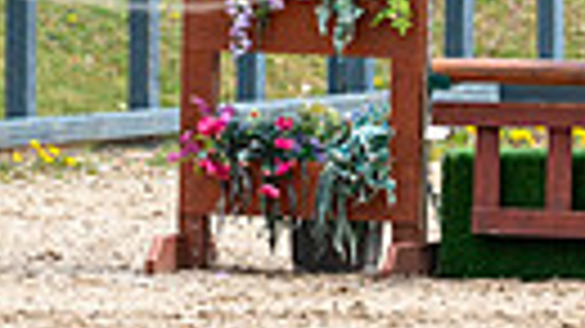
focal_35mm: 1167
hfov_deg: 1.9
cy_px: -420
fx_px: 18095
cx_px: 765
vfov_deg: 1.0
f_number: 5.6
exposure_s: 1/320
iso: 125
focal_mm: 250
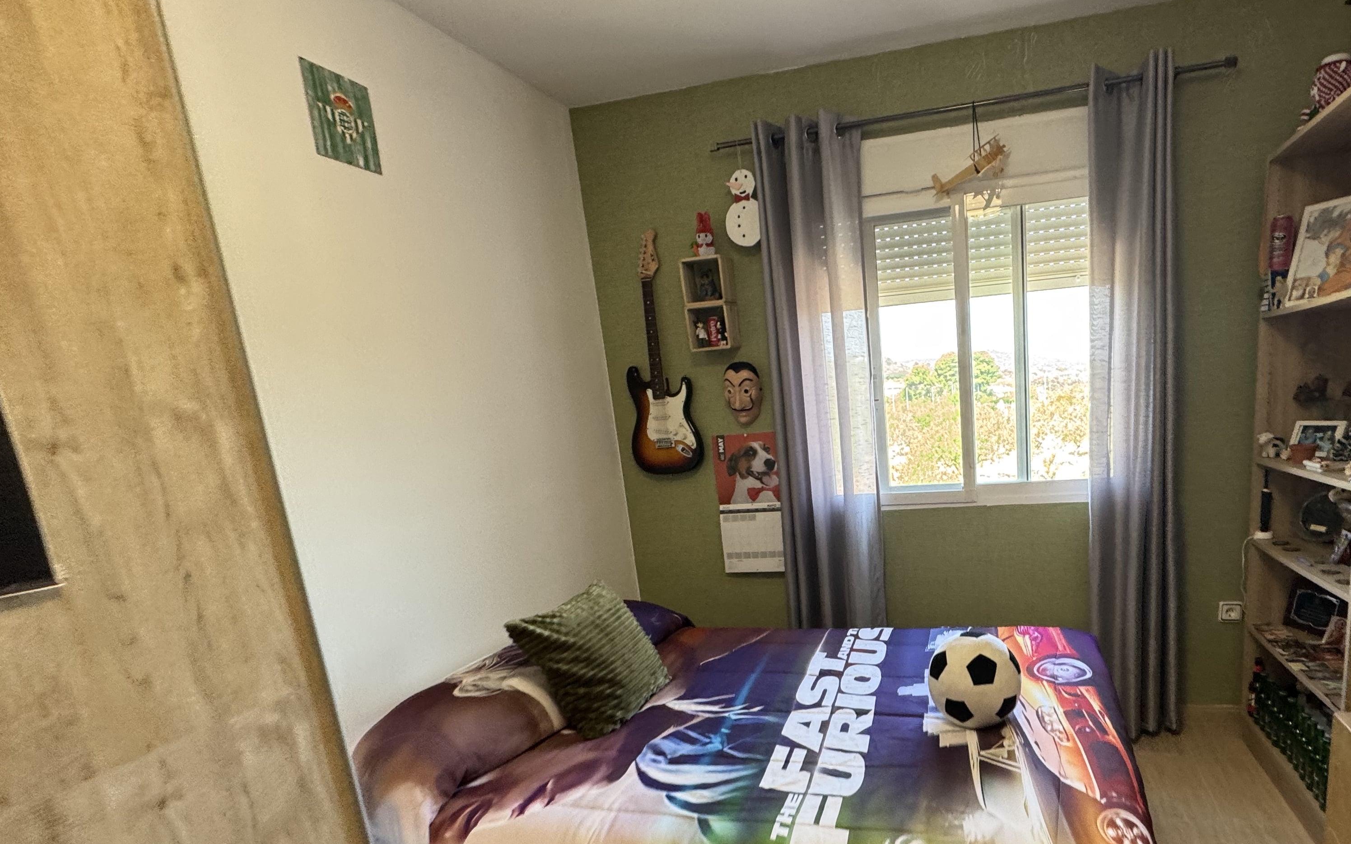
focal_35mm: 20
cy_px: 564
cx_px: 853
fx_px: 736
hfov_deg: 83.3
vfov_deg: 58.3
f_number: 2.2
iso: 200
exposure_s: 1/100
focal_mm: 2.22
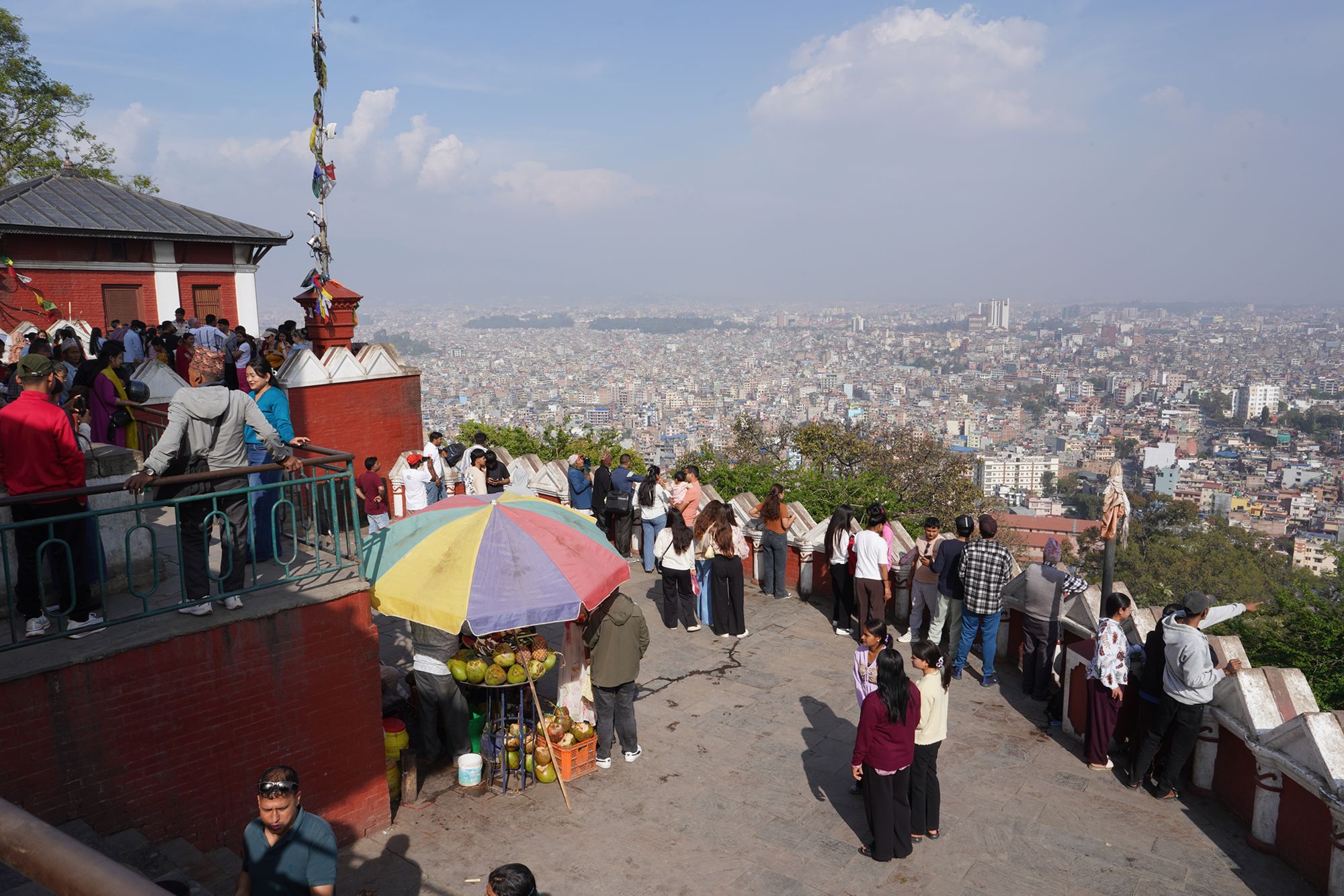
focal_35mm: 24
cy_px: 448
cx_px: 672
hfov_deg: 73.7
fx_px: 896
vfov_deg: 53.1
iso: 100
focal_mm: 24
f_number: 16
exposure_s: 1/100
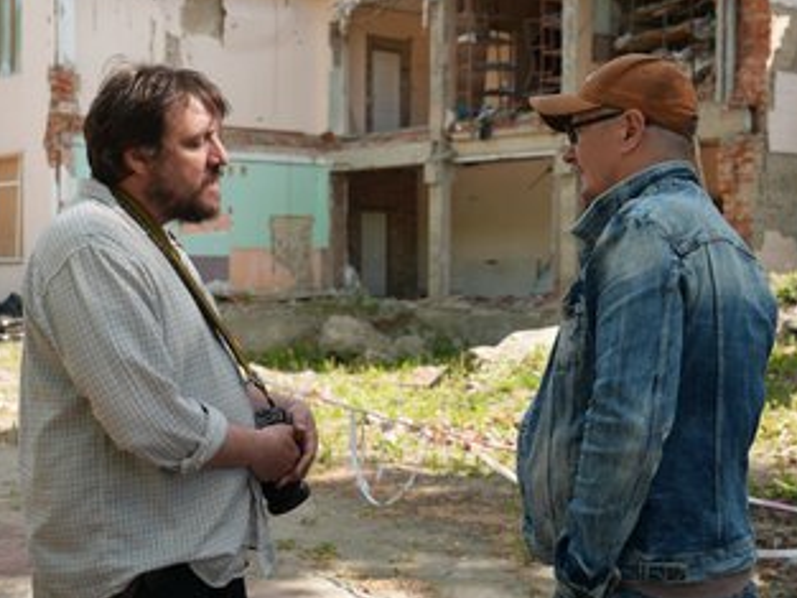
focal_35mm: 59
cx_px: 356
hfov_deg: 32.7
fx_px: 1359
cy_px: 268
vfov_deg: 24.8
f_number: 5
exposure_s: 1/50
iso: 125
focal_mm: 48
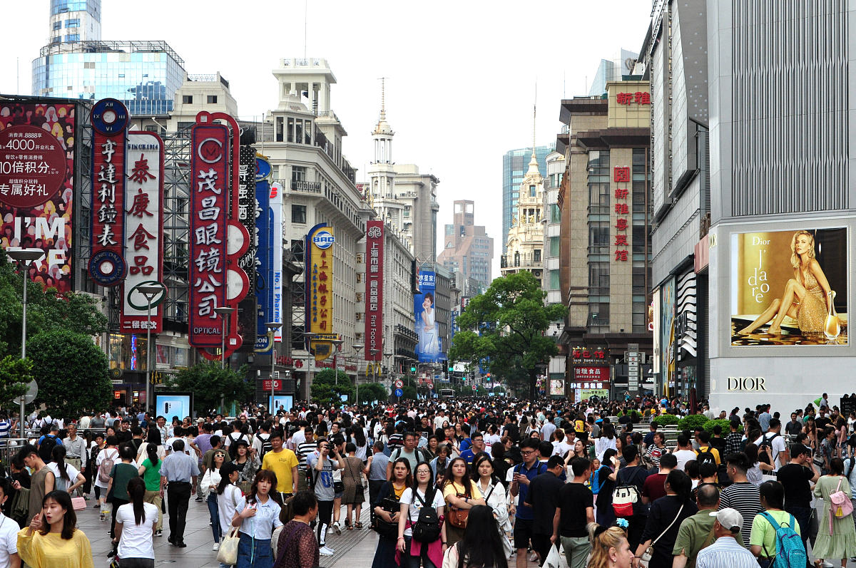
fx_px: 1710
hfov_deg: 28.1
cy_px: 284
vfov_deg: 18.9
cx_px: 428
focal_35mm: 72
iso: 800
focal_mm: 48
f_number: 10
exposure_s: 1/250
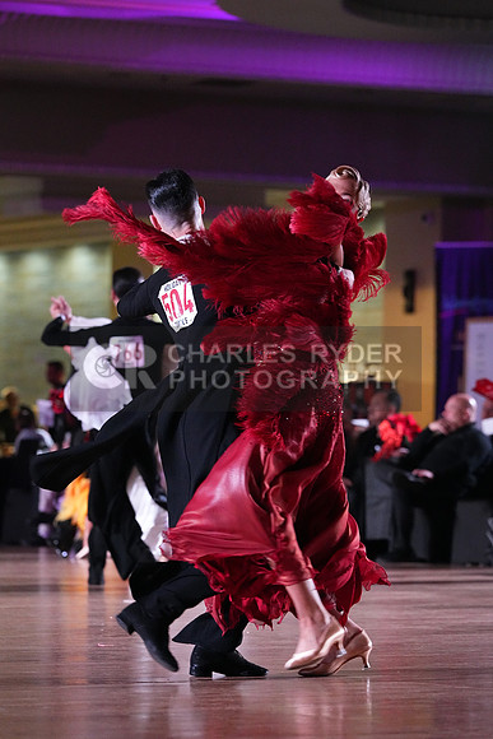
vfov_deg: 11.1
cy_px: 370
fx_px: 3798
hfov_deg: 7.4
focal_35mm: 185
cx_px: 246
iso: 10000
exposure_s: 1/400
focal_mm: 185
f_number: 5
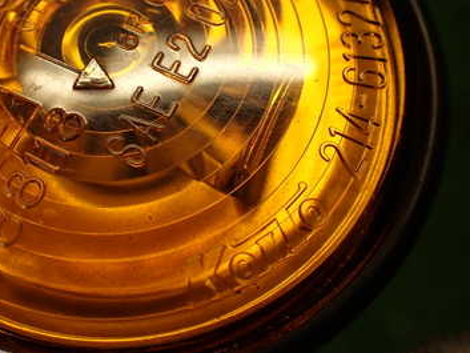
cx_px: 124
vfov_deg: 28.2
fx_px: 693
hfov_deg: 36.7
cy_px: 97
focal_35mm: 51
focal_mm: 5.4
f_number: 2.3
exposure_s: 1/60
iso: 100
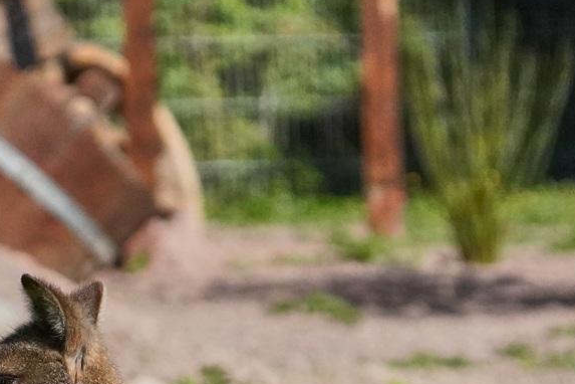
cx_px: 132
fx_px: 16738
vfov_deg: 1.3
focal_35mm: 1048
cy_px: 545
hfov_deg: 2.0
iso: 2000
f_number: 8
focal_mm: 200
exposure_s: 1/4000
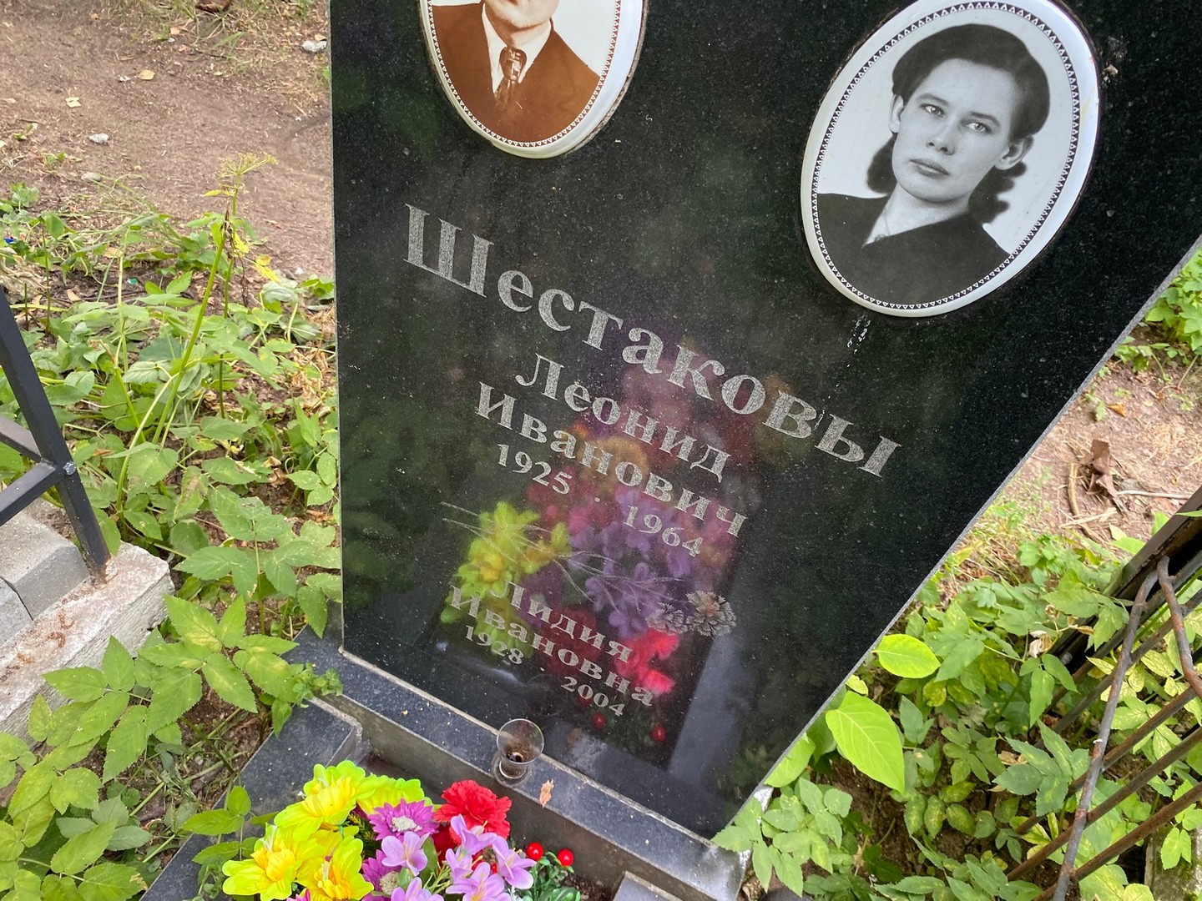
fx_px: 903
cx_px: 601
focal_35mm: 26
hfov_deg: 67.3
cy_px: 450
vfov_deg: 53.1
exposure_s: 1/121
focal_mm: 4.25
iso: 100
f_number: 1.8
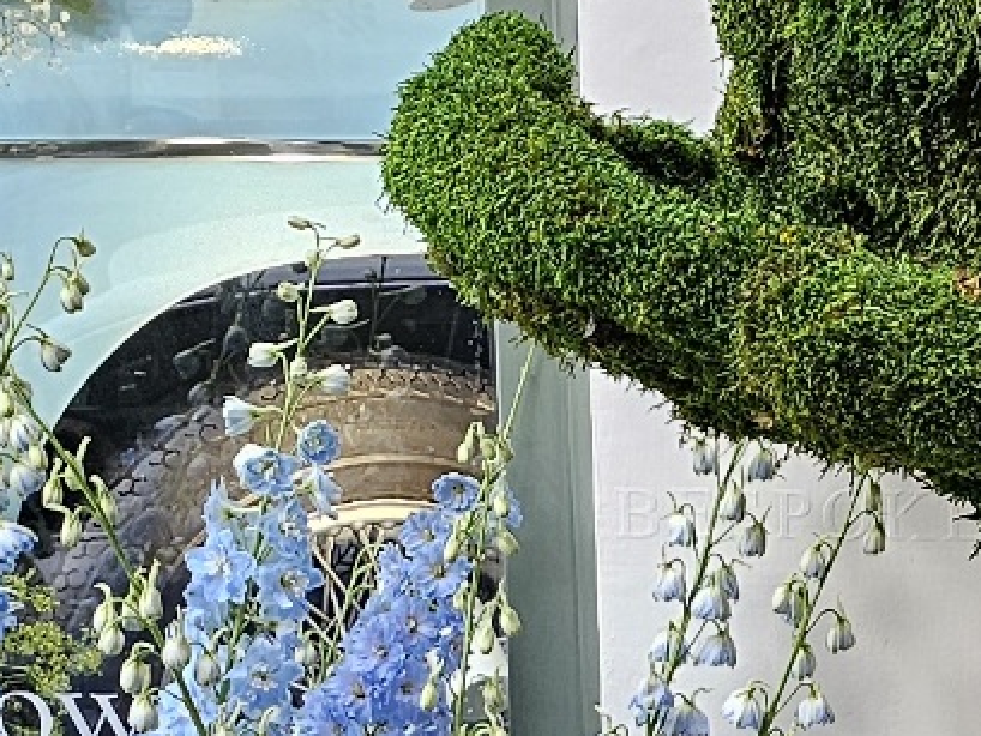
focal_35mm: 135
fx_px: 3827
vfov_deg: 10.6
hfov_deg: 14.3
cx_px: 1055
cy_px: 1067
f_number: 1.7
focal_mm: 6.3
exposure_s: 1/192
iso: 160
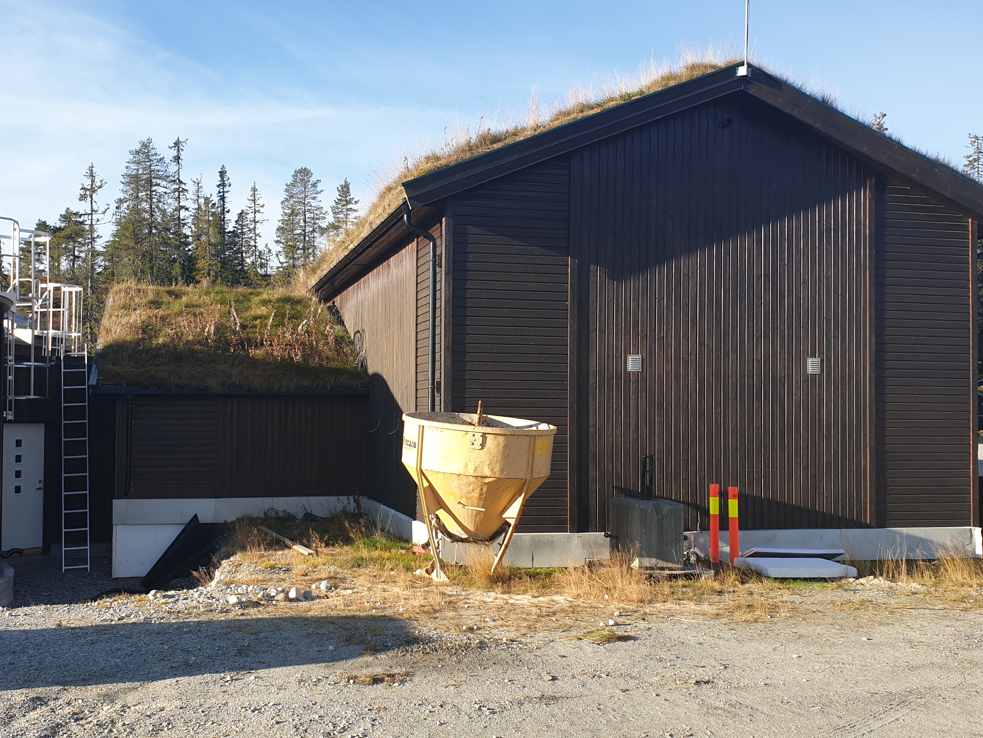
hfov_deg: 51.2
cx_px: 432
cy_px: 375
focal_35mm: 36
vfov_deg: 39.7
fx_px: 1022
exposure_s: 1/681
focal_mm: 4.3
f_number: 2.4
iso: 50
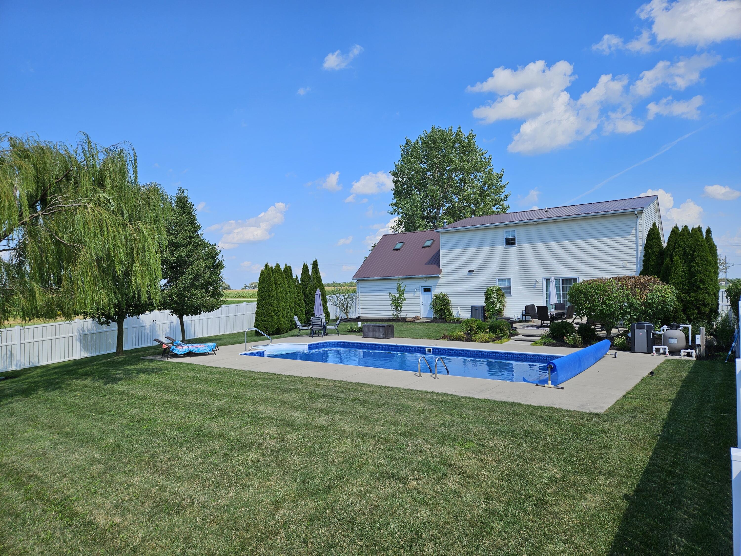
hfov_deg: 73.9
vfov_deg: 58.9
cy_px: 278
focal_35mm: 23
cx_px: 370
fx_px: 492
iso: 25
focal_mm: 5.4
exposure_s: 1/2180
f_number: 1.8
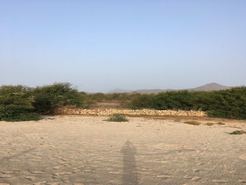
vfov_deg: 48.2
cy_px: 92
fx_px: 206
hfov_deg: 61.7
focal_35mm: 29
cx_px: 123
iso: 25
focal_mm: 4.15
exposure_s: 1/927
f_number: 2.2
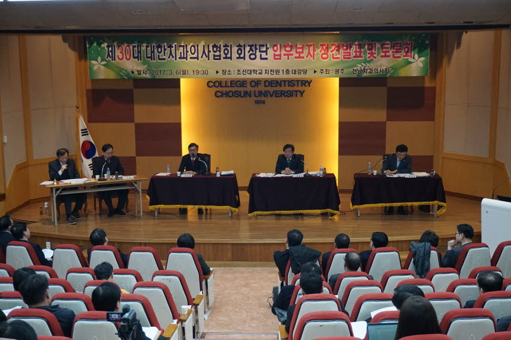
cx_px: 256
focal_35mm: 48
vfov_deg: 28.1
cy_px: 170
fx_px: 681
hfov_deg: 41.1
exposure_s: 1/160
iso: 2000
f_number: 5
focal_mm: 32
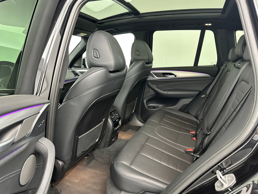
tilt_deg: -12.6
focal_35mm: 25
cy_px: 96
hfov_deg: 69.4
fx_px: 186
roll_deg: +0.7
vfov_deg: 54.9
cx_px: 131
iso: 640
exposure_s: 1/33
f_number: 1.78
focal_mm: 6.86
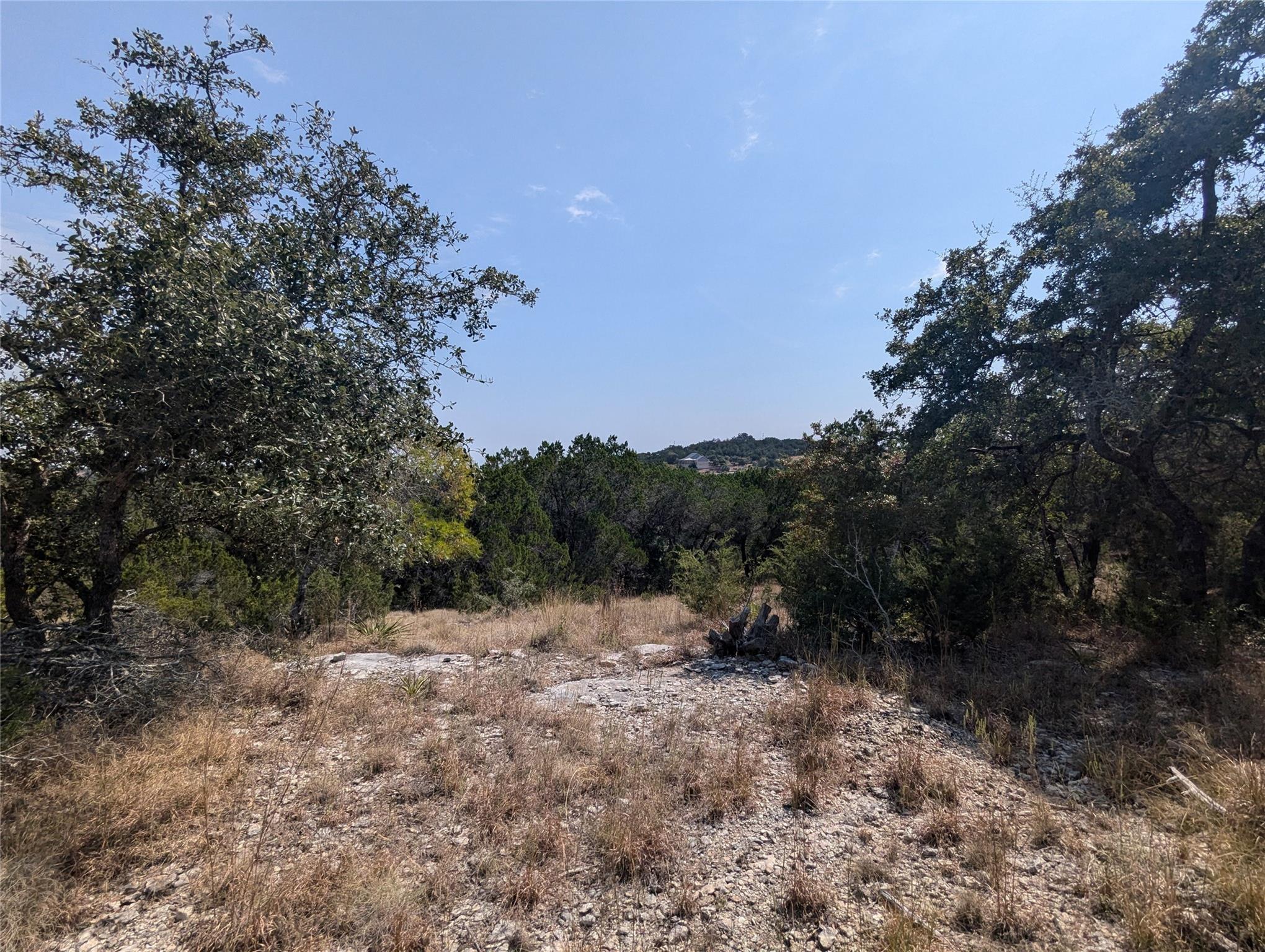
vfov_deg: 78.2
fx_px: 586
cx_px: 632
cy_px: 476
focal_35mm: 16
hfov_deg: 94.4
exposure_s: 1/2732
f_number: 2.2
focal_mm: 2.35
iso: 47
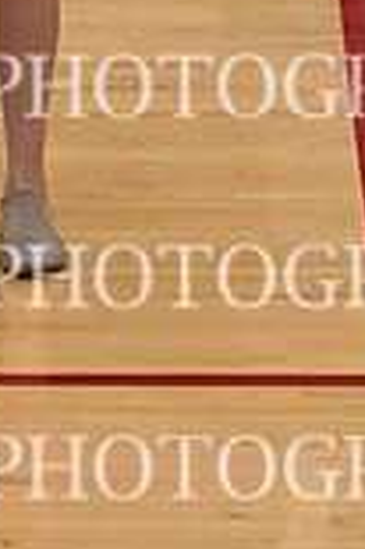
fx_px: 10288
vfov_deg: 3.0
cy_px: -390
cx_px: -48
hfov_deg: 2.0
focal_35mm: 675
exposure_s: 1/400
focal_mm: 120
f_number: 4
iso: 3200
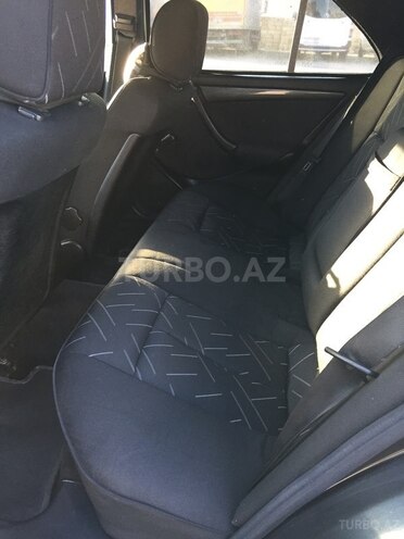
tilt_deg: -28.3
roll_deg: -3.0
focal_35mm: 29
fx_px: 451
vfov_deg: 61.7
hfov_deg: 48.2
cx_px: 202
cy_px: 270
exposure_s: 1/33
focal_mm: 4.15
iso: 80
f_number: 2.2
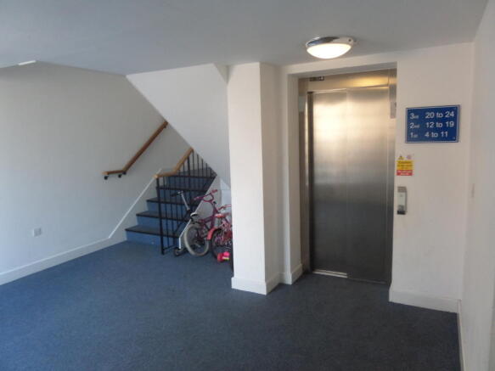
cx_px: 248
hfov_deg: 71.6
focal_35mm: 24
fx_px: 343
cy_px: 186
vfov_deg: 56.8
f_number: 3.2
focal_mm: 4
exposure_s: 1/30
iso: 200
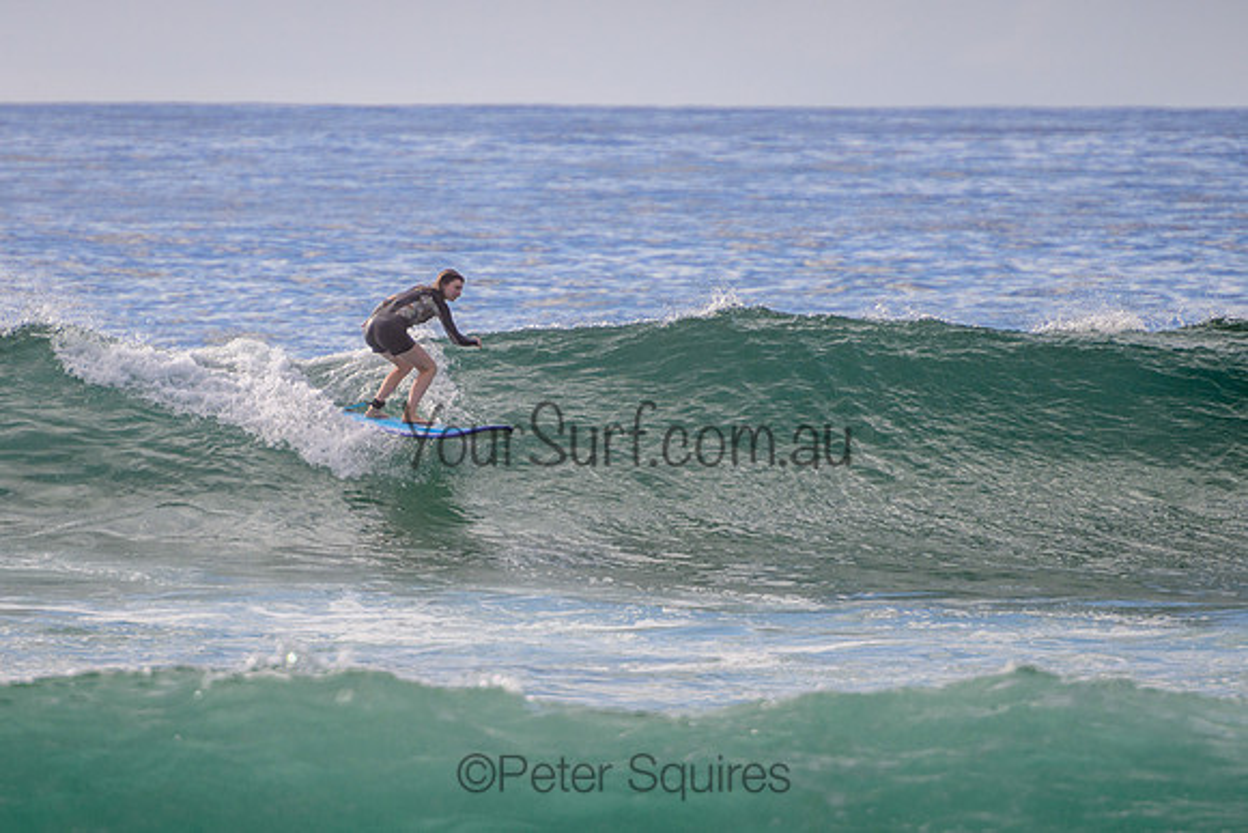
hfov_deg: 3.7
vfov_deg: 2.5
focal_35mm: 550
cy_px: 398
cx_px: 455
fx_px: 19076
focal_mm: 400
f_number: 5.6
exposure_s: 1/2000
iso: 200
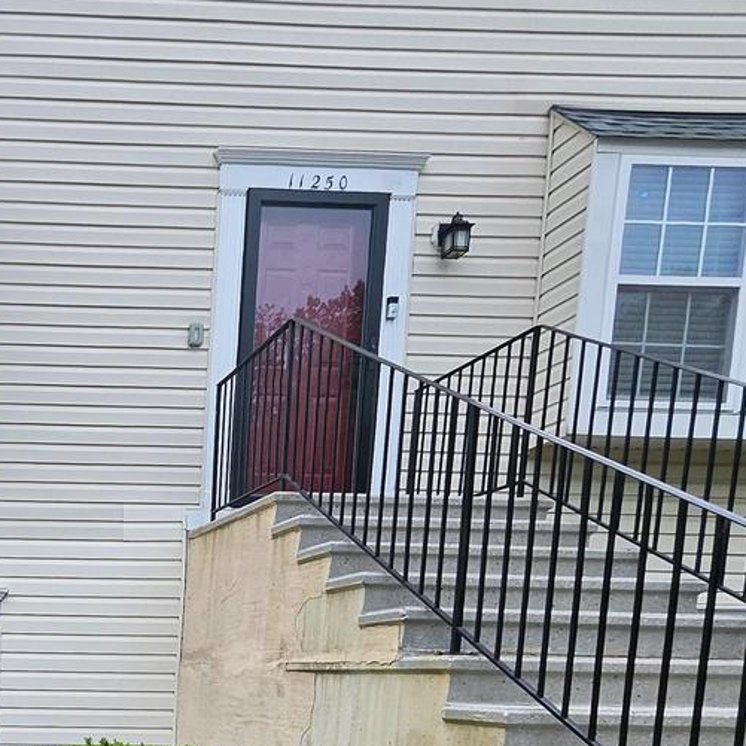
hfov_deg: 38.8
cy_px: 774
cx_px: -115
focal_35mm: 33
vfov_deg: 41.9
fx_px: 805
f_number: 2.2
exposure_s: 1/779
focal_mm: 1.74
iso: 40
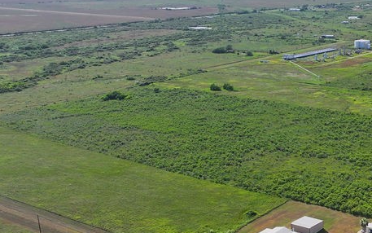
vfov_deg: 22.7
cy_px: 153
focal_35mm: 57
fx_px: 578
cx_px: 364
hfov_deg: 33.0
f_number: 2.8
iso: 300
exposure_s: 1/5000
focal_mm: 12.29
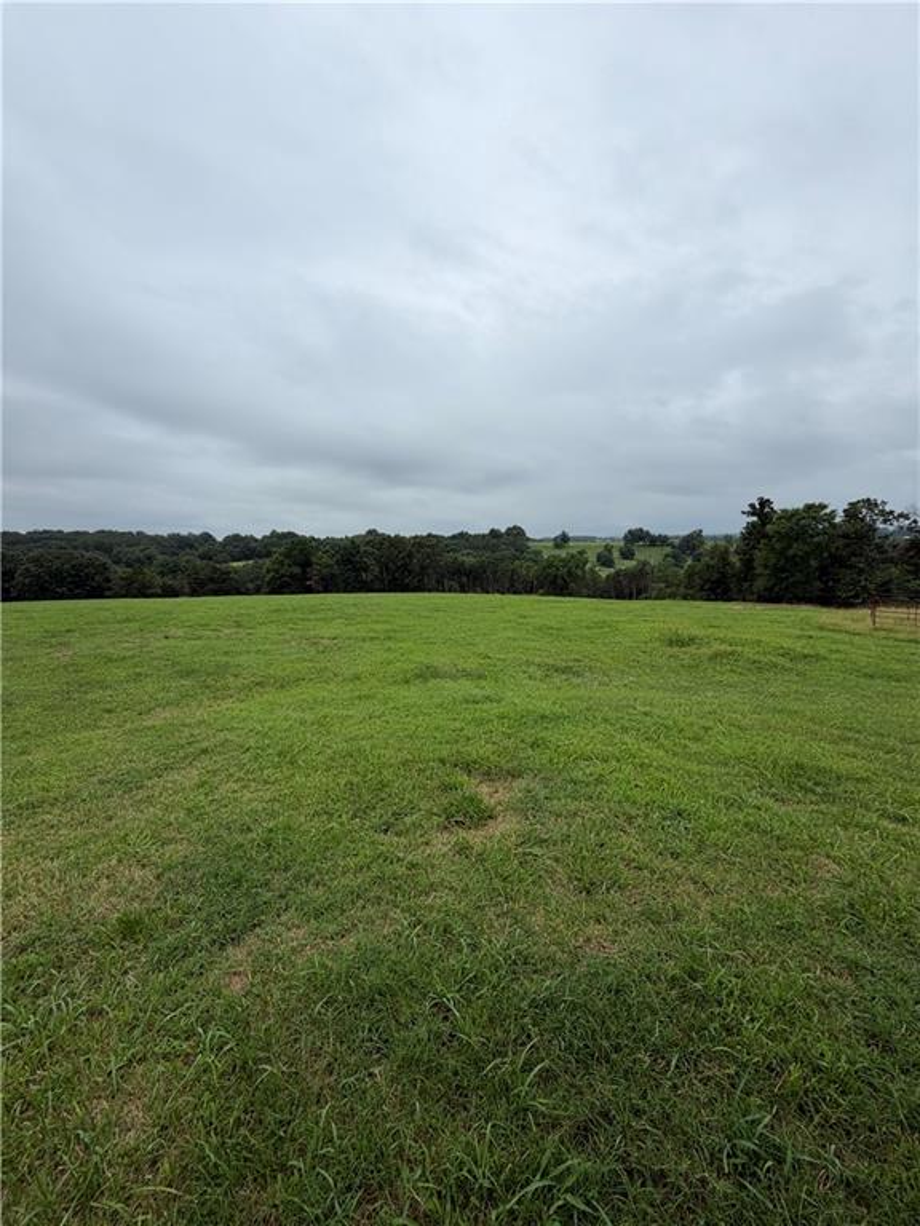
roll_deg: +2.0
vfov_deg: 102.1
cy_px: 613
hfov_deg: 85.7
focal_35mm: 14
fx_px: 496
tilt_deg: -6.7
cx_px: 460
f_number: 2.2
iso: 40
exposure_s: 1/631
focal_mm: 2.22
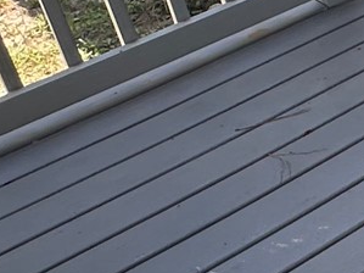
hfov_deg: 15.2
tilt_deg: -22.7
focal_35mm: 96
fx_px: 1009
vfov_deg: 14.7
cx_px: 790
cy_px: -91
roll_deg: +4.6
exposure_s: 1/225
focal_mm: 2.22
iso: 40
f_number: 2.2
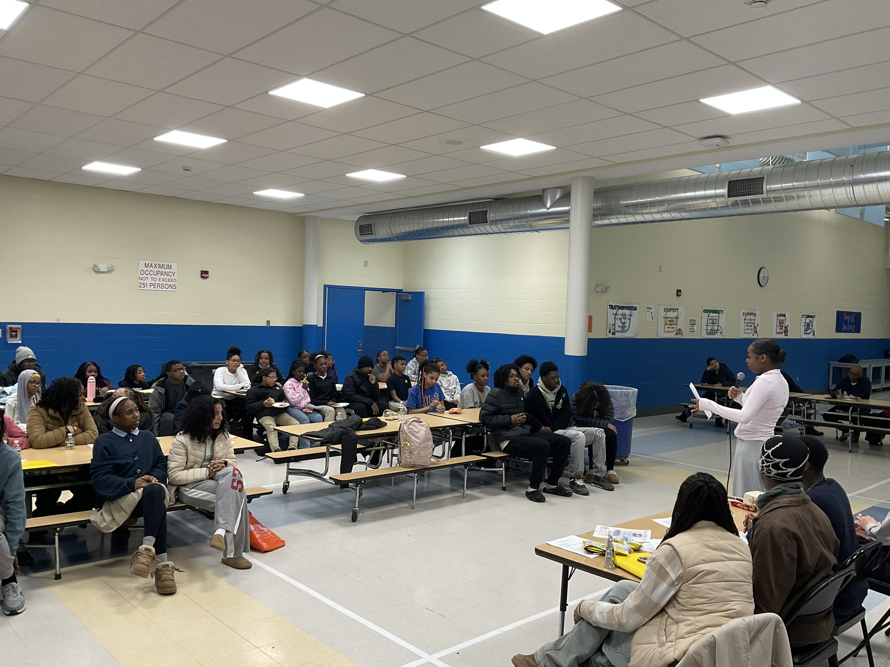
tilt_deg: -1.5
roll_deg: -2.2
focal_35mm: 29
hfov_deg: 61.7
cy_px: 334
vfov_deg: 48.2
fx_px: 746
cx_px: 445
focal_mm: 3
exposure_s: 1/60
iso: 50
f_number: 1.8
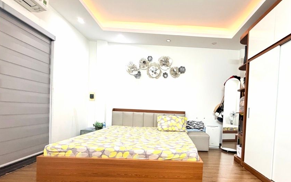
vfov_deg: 64.0
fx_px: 143
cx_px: 174
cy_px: 115
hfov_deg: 89.9
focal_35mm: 18
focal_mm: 2.22
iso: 320
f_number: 2.2
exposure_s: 1/50
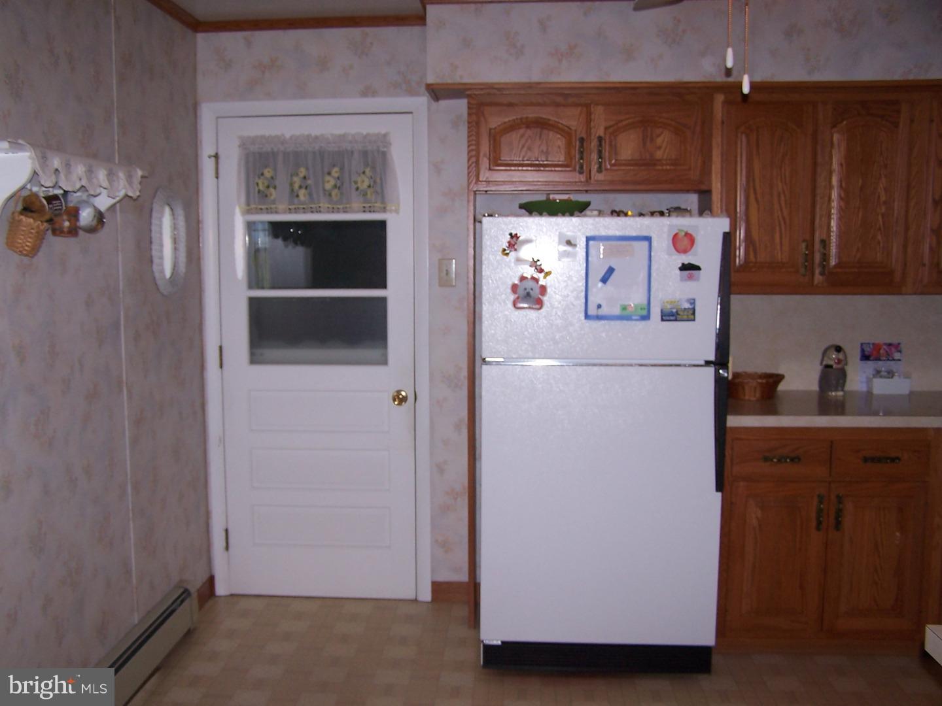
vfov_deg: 37.7
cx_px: 471
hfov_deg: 49.0
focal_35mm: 38
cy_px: 353
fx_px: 1034
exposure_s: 1/60
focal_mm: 6.3
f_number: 2.8
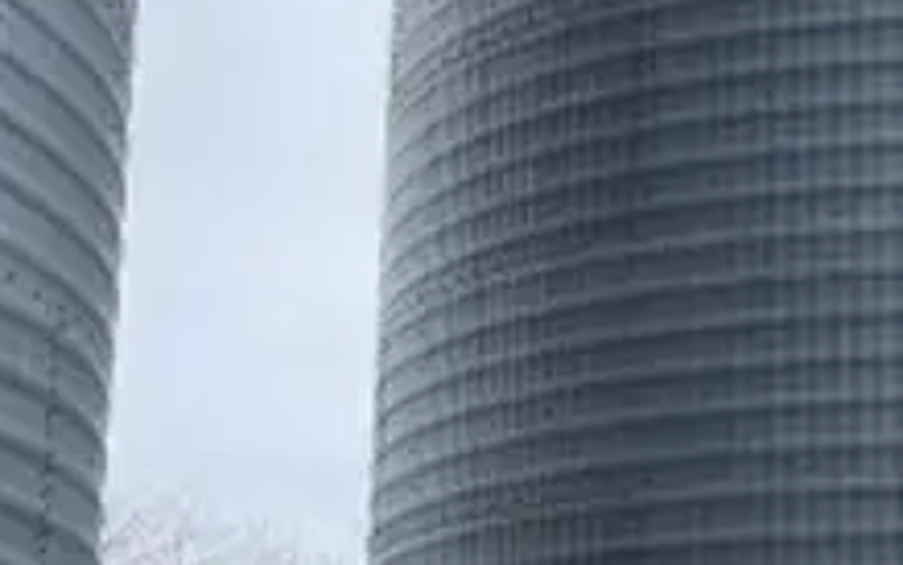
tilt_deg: +15.8
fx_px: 2979
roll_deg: +0.3
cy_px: 305
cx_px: 936
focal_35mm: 121
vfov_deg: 10.8
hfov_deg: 16.8
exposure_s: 1/3040
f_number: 1.6
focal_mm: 4.2
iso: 32
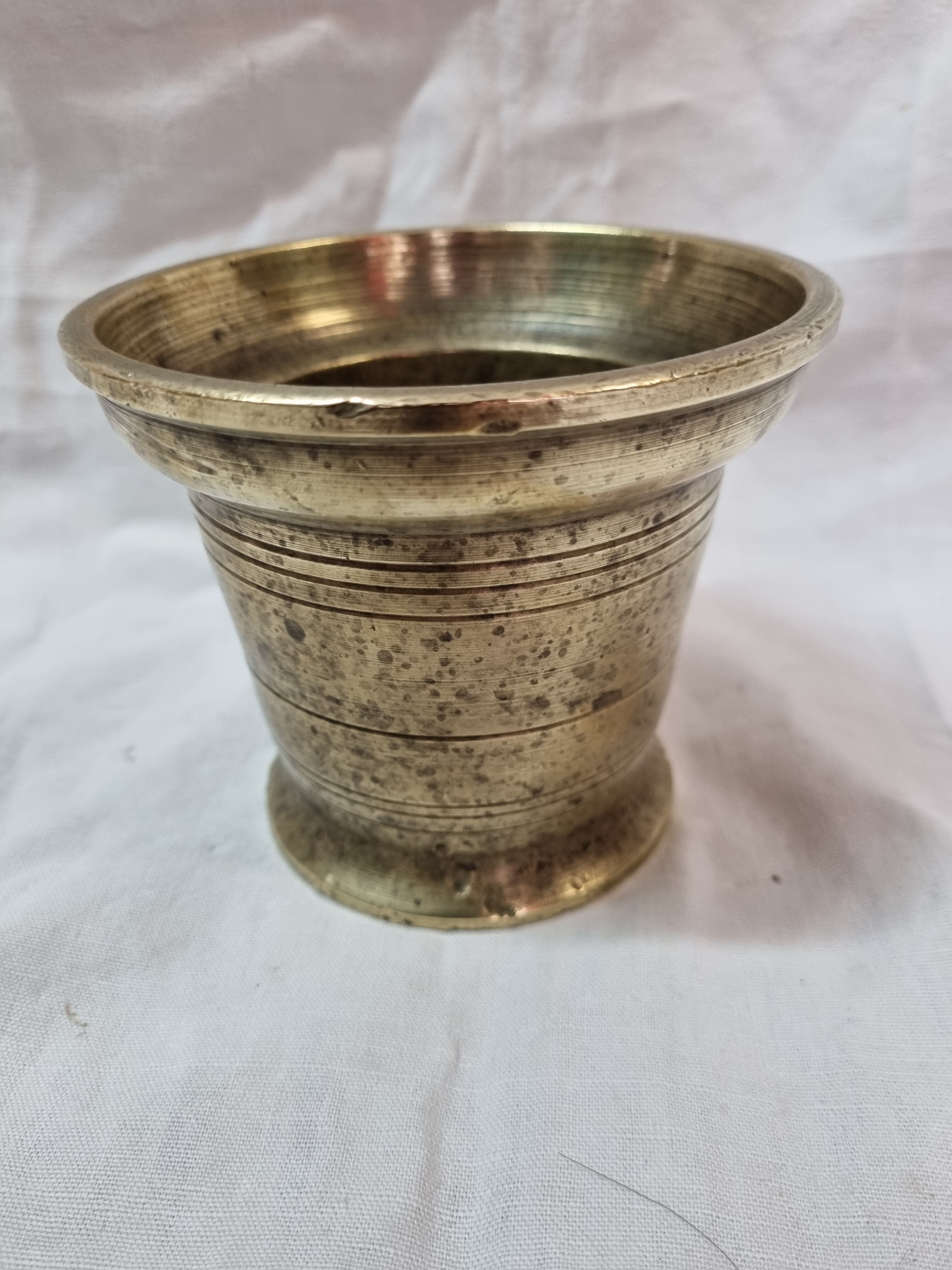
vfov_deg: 67.3
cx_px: 476
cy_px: 635
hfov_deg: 53.1
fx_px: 953
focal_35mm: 26
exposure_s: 1/50
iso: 160
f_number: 1.8
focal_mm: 5.4
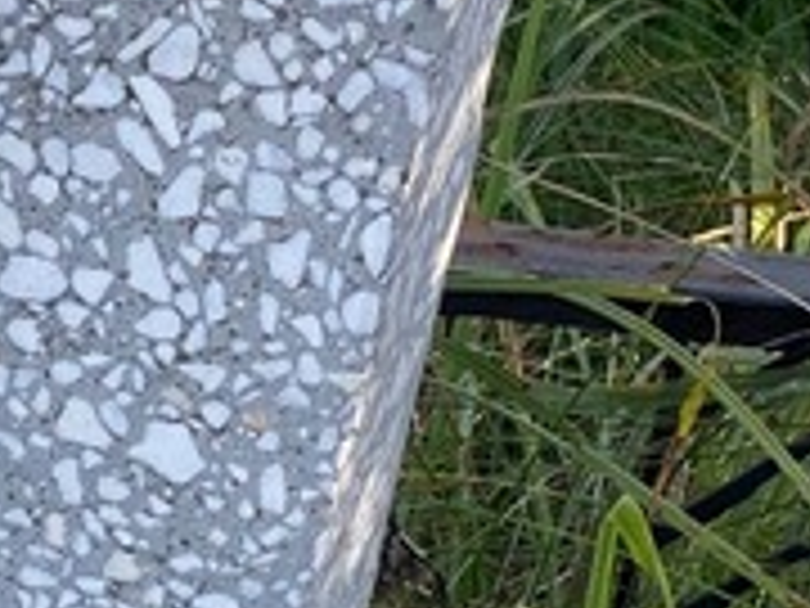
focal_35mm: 231
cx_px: -958
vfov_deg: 6.4
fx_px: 5405
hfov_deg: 8.1
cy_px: 631
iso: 20
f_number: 2
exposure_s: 1/191
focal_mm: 6
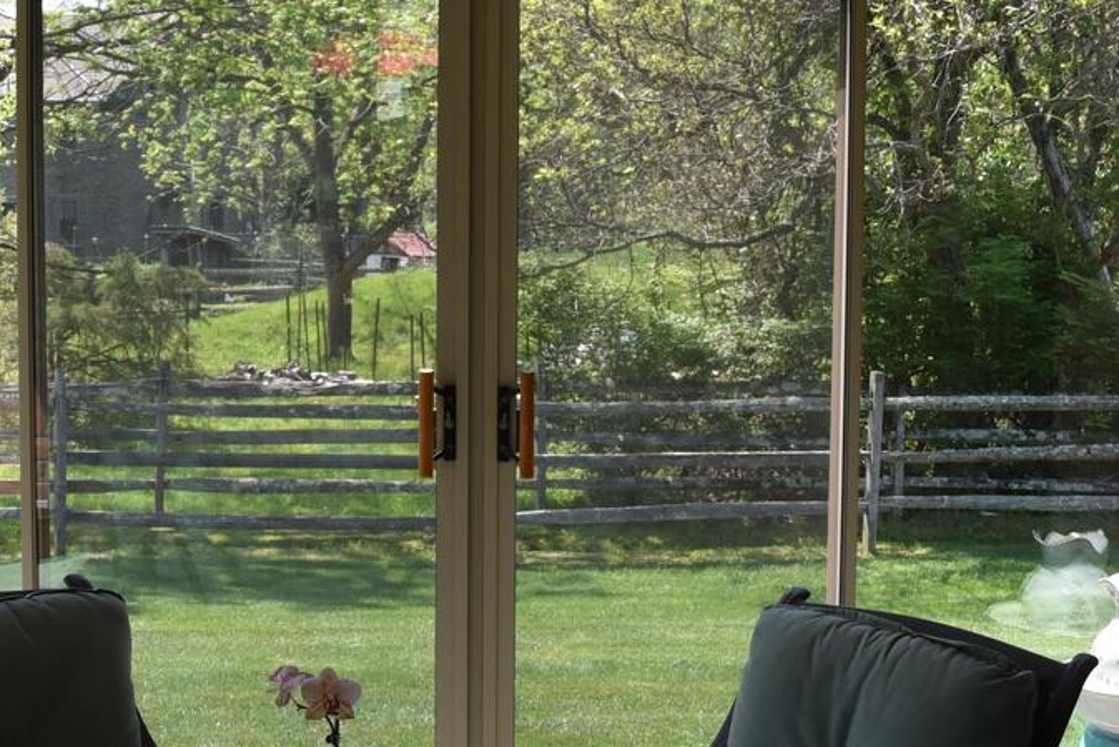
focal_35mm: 73
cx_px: 447
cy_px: 395
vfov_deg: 18.7
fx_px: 2269
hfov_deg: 27.6
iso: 800
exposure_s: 1/320
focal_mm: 24
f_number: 10
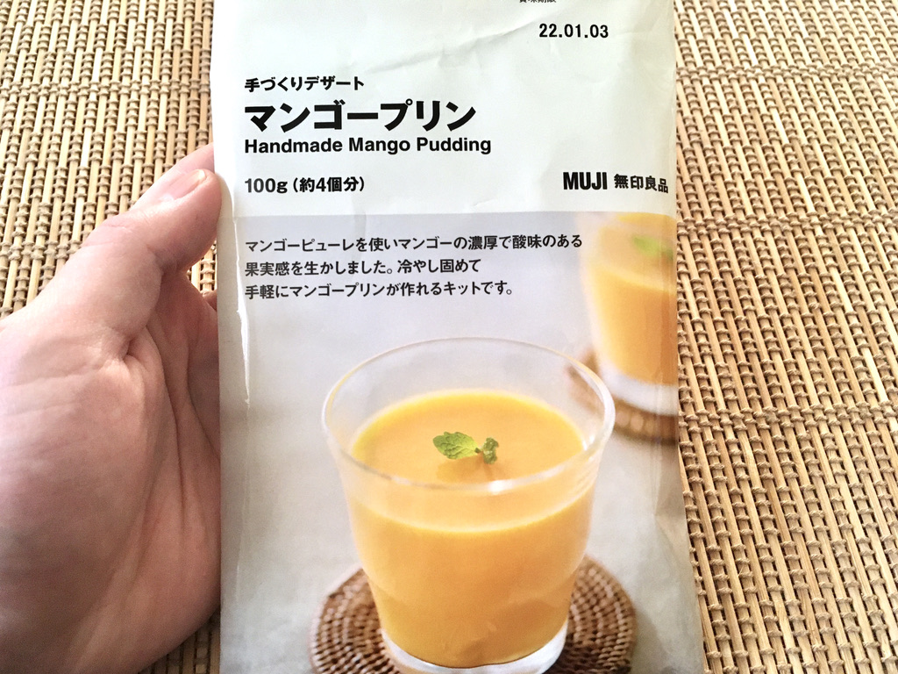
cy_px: 337
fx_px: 752
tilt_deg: -60.7
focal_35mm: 29
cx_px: 449
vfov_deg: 48.2
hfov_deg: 61.7
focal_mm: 4.15
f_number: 2.2
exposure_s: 1/30
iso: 200
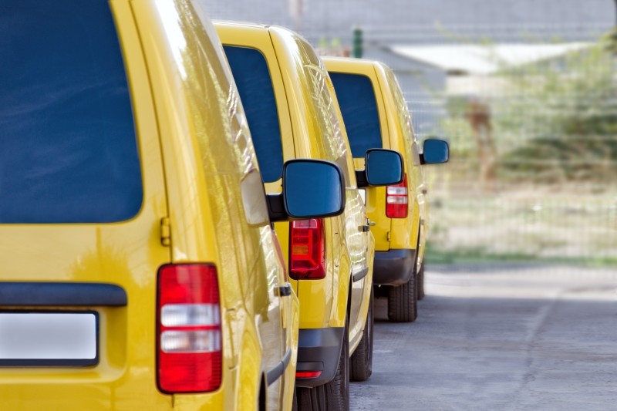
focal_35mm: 168
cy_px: 206
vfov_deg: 8.2
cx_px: 308
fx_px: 2879
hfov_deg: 12.2
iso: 100
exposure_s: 1/125
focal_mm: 112
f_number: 5.6
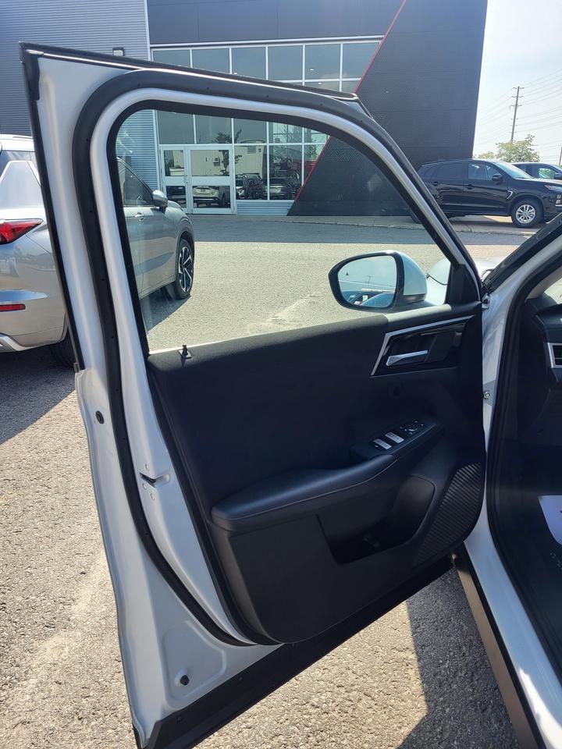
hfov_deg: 53.1
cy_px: 374
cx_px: 281
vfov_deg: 67.3
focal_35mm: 26
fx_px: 563
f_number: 1.8
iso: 40
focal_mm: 5.4
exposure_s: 1/1058
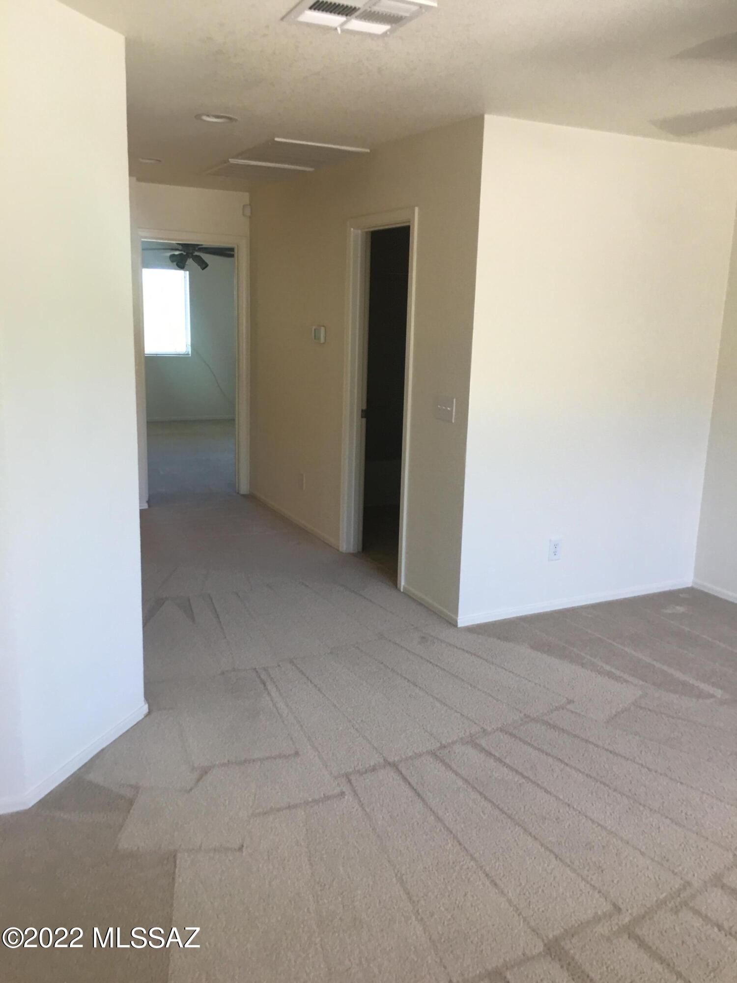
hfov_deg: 48.2
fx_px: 823
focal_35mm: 29
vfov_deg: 61.7
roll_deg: -1.6
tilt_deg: -9.5
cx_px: 368
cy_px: 492
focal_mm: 4.15
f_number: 2.2
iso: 32
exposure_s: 1/15
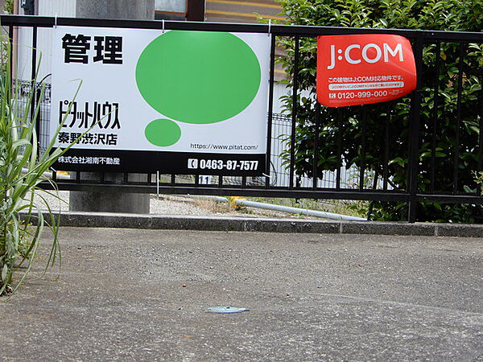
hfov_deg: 12.0
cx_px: 242
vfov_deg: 9.0
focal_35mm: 165
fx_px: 2302
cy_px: 181
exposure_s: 1/125
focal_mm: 29.4
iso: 80
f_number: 5.6
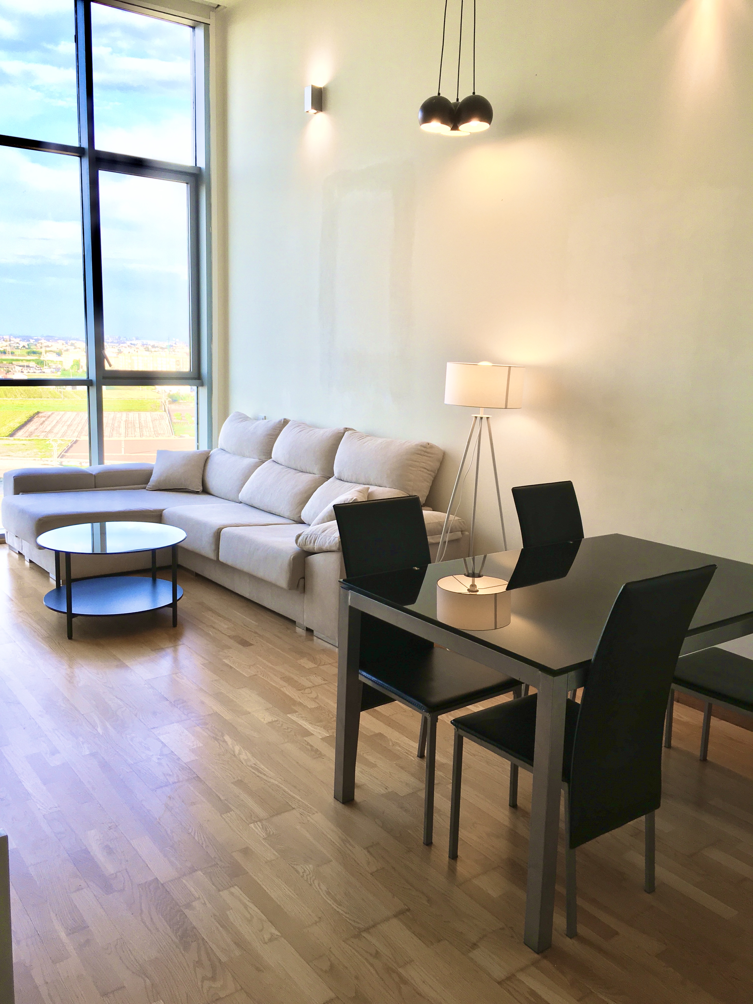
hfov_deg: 48.2
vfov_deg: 61.7
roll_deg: -1.5
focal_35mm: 29
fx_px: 841
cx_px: 376
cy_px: 502
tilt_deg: -10.9
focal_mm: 4.15
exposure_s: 1/100
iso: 25
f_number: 2.2
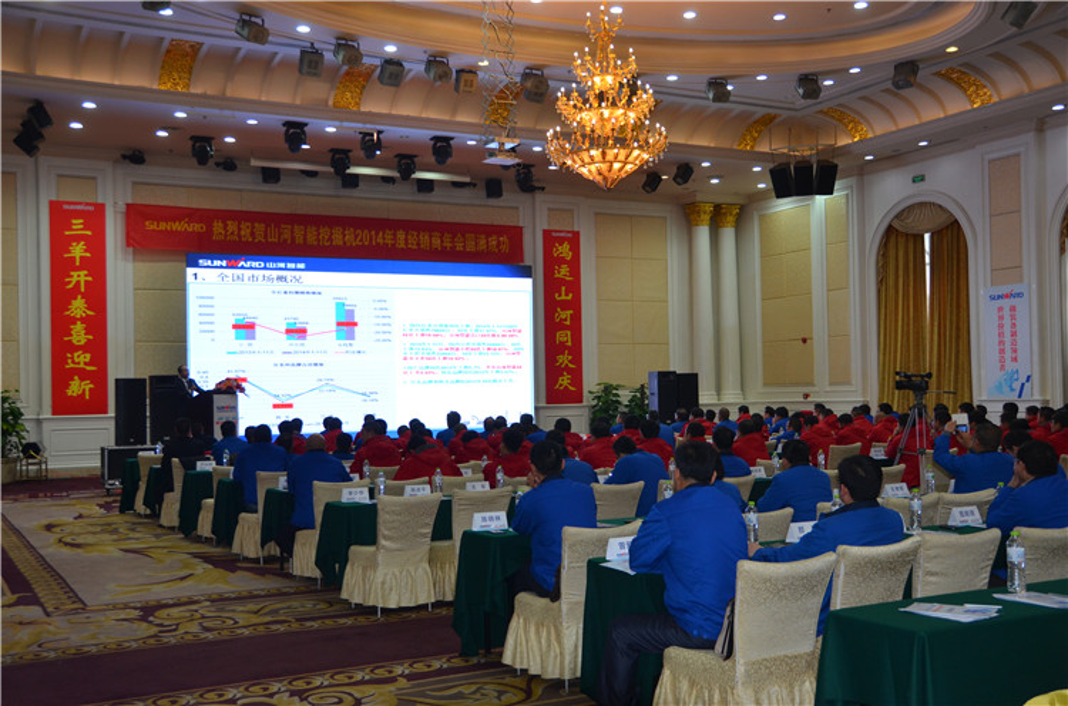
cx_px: 534
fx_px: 1154
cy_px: 353
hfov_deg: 49.7
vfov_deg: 34.0
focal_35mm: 39
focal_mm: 26
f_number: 3.8
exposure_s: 1/60
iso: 450
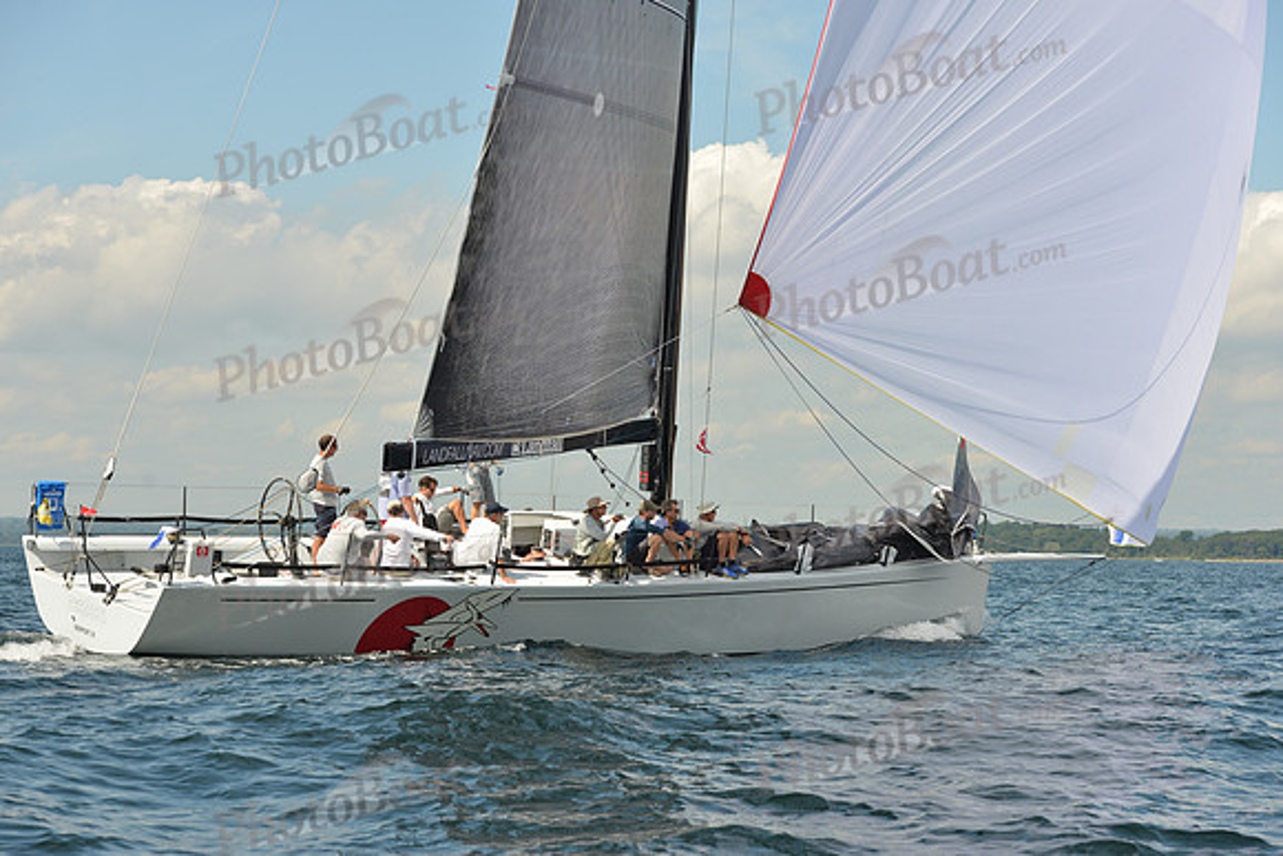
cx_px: 642
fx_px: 2780
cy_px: 428
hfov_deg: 26.0
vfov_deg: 17.5
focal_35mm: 78
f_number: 7.1
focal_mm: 78
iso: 320
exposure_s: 1/1250
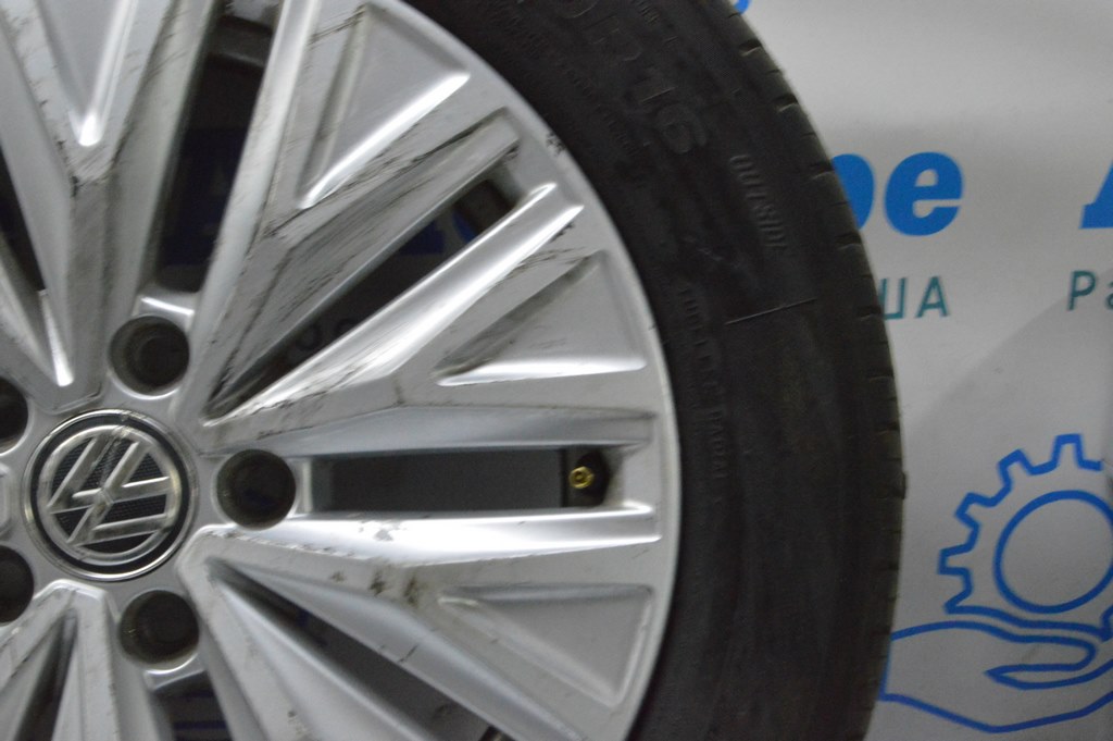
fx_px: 1761
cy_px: 370
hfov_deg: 35.1
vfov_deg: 23.7
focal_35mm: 57
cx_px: 556
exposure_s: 1/20
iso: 6400
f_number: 20
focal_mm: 38
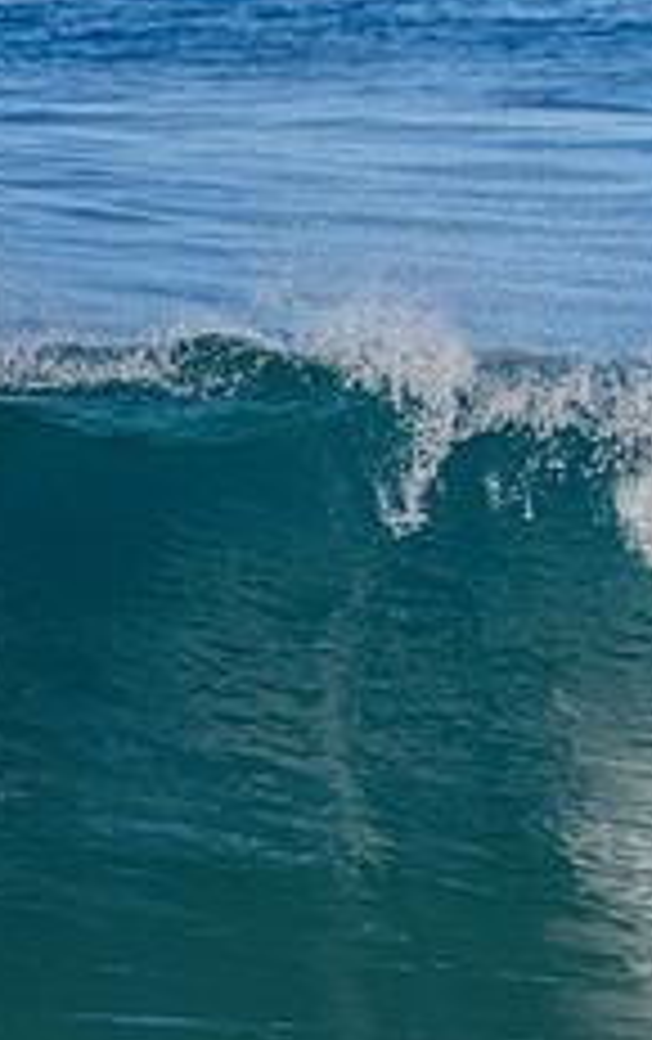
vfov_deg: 1.1
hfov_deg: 0.7
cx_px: 1201
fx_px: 54304
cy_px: 515
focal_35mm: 1916
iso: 280
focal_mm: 500
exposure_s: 1/2000
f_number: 5.6
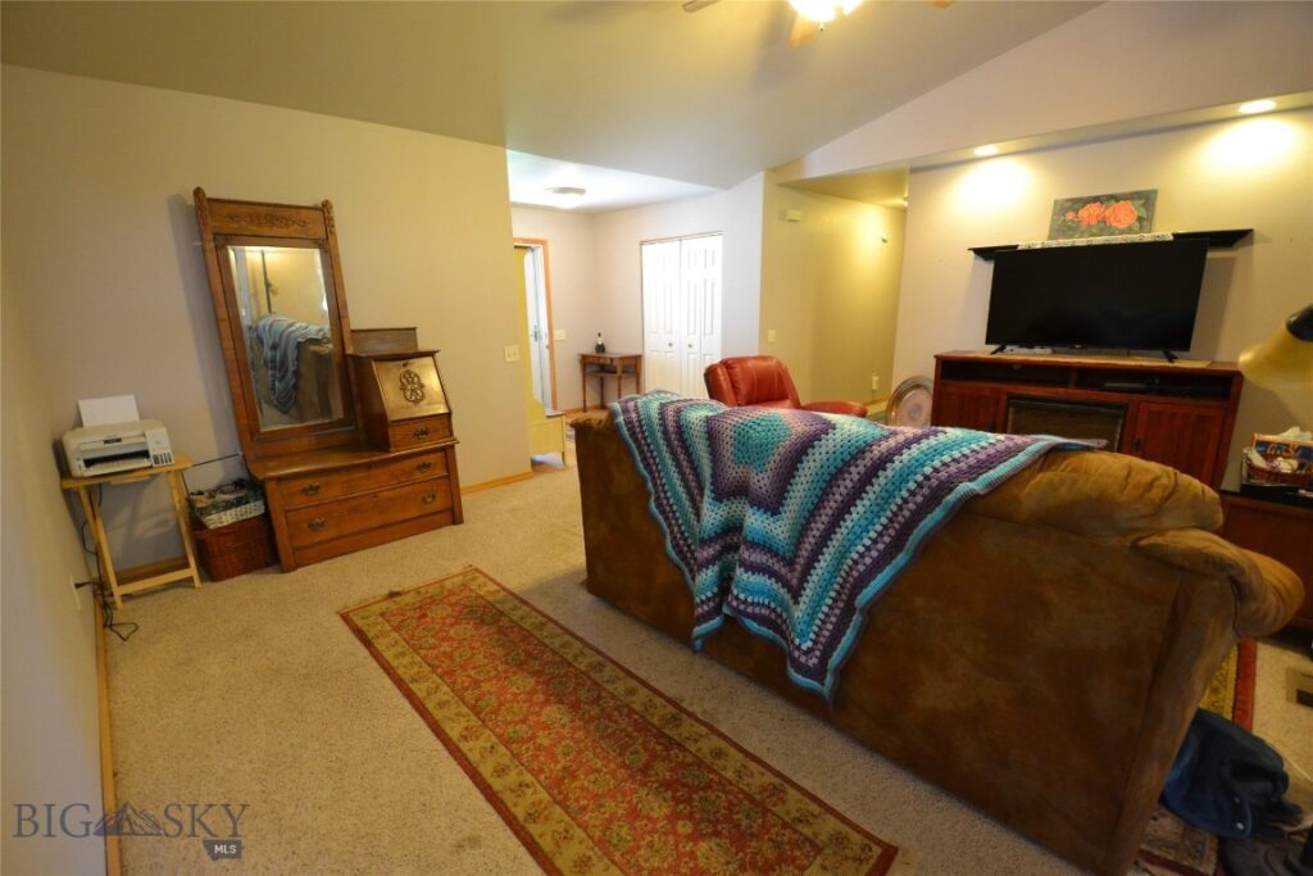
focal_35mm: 15
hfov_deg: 100.4
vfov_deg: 77.3
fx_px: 547
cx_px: 656
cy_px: 438
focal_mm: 10
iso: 1800
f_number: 3.5
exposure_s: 1/60
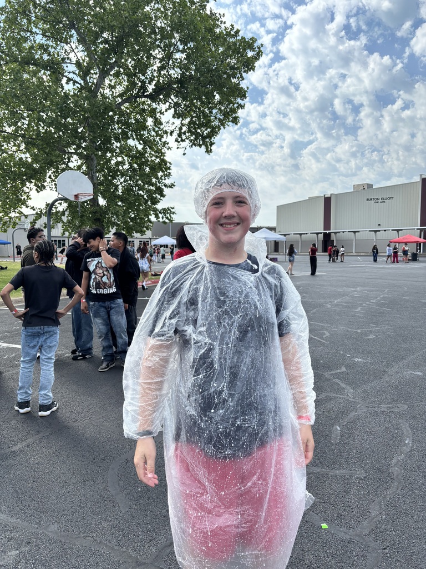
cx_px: 213
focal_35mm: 26
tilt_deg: -5.3
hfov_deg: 53.1
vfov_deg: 67.3
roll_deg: +0.3
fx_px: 427
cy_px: 284
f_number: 1.6
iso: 50
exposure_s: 1/2288
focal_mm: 5.96
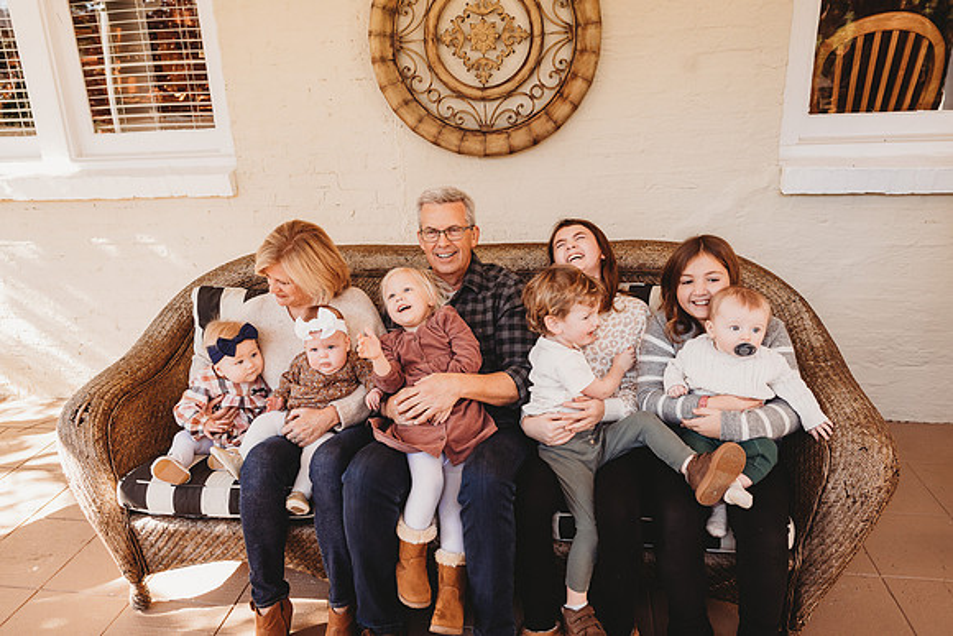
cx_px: 467
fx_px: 658
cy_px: 318
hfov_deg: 71.8
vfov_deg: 51.6
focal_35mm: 25
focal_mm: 24
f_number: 4.5
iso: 400
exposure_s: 1/200
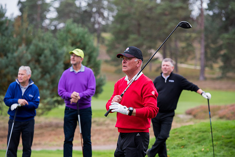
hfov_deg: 15.2
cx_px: 118
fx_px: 881
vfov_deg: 10.2
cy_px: 78
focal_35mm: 135
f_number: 4
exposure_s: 1/1000
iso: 1000
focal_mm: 135
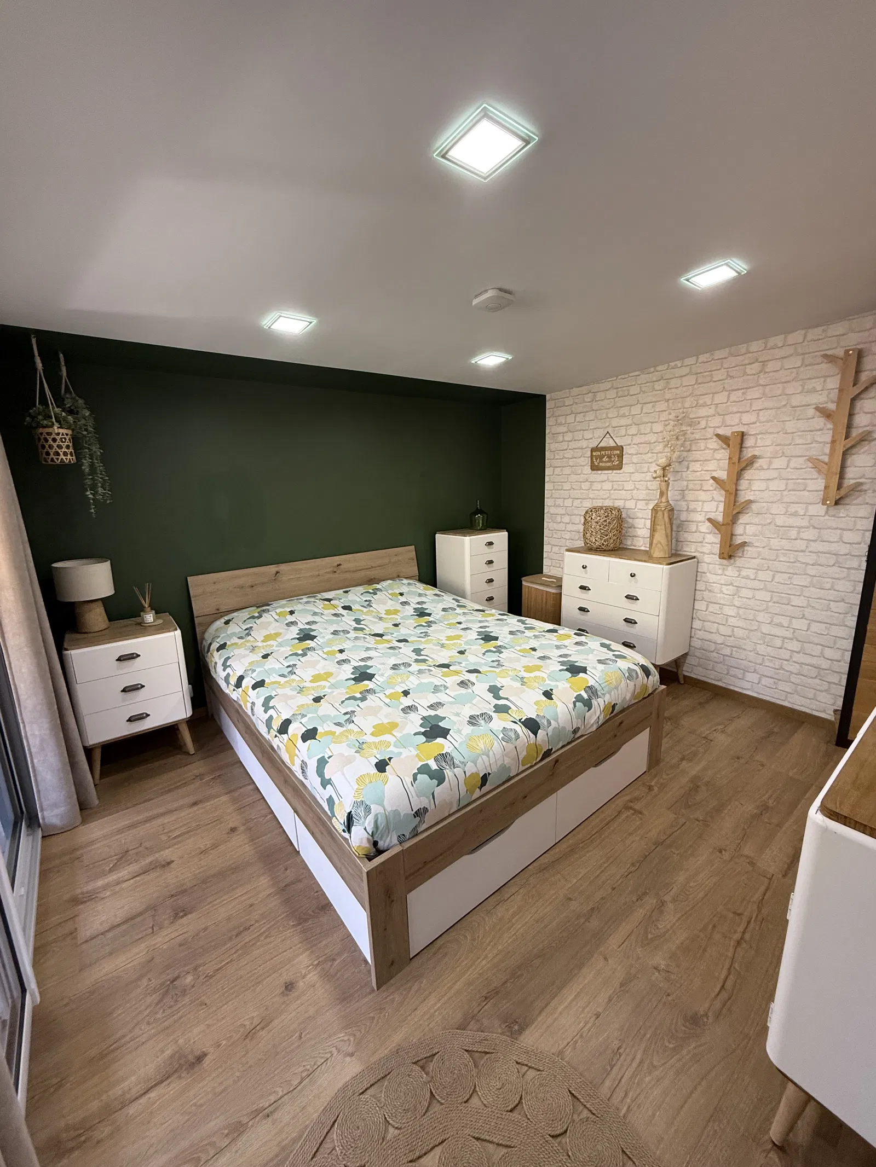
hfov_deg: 85.7
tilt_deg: -11.5
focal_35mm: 14
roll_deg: +1.1
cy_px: 584
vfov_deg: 102.1
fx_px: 472
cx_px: 438
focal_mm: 2.22
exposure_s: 1/99
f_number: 2.2
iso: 250
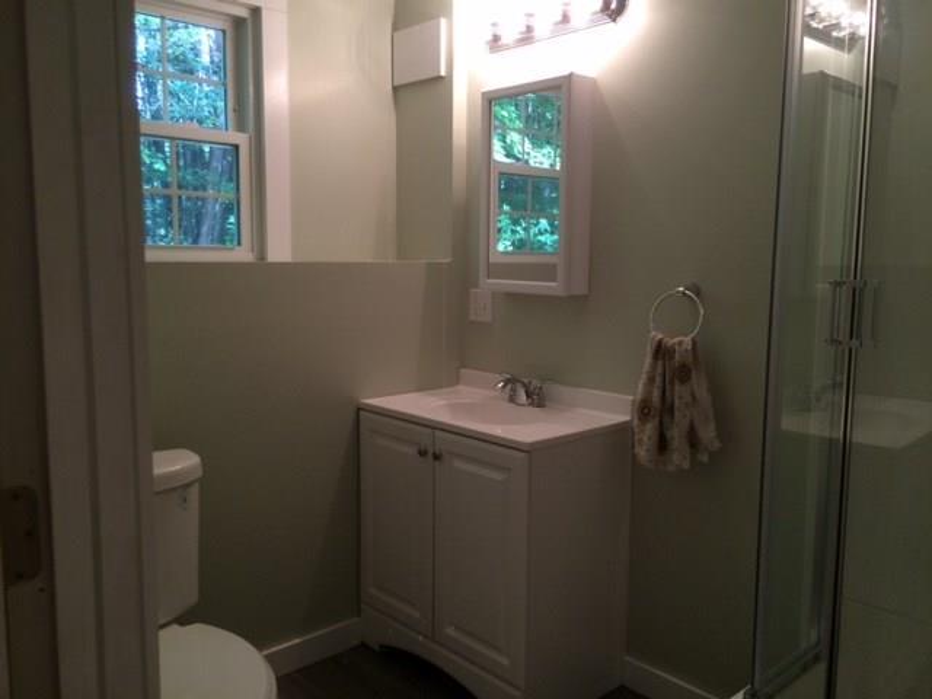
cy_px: 350
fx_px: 781
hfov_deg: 61.7
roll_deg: -0.8
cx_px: 466
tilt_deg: -5.3
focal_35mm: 29
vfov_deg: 48.2
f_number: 2.2
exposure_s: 1/30
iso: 50
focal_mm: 4.15
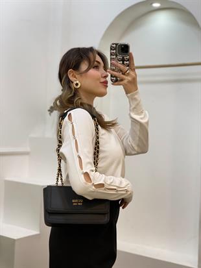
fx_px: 402
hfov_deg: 28.0
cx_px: 100
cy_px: 134
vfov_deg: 36.8
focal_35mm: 52
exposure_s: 1/100
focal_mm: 6
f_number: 2
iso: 80
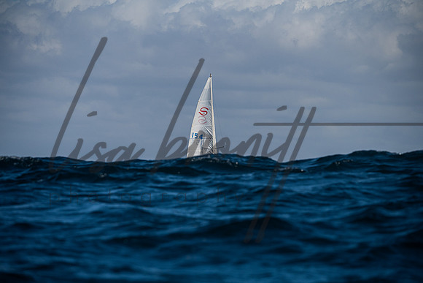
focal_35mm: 240
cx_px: 212
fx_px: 2821
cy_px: 142
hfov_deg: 8.6
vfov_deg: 5.7
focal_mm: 240
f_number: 6.3
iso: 400
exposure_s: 1/8000
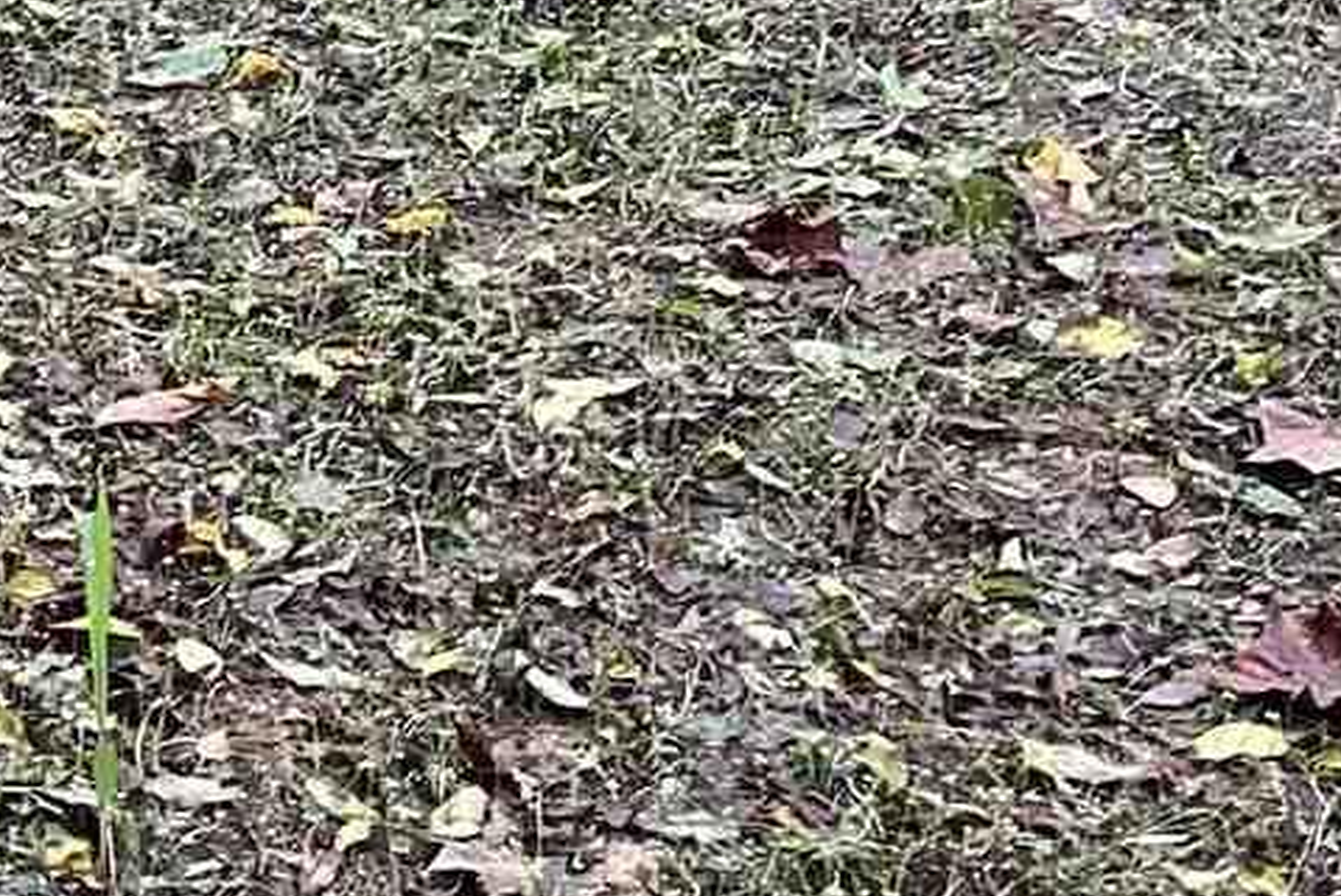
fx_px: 4845
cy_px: -45
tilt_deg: -21.0
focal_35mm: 130
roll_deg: +2.0
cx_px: -599
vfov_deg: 10.5
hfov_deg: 14.8
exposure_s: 1/60
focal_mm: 4.2
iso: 160
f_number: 1.6
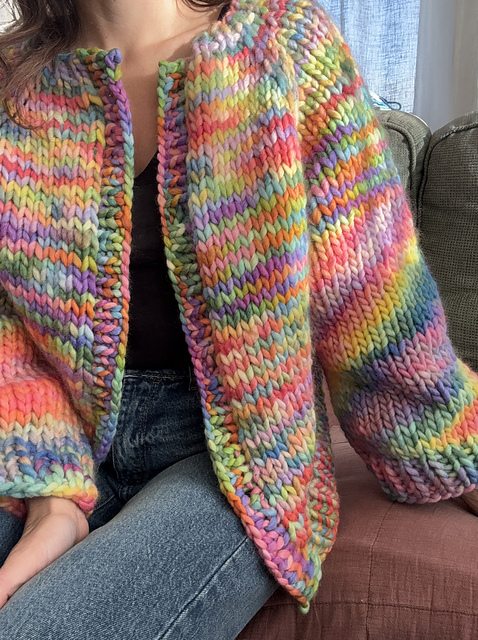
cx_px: 239
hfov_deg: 46.7
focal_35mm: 30
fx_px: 554
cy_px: 320
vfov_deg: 60.0
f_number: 1.9
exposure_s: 1/121
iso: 40
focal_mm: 2.69
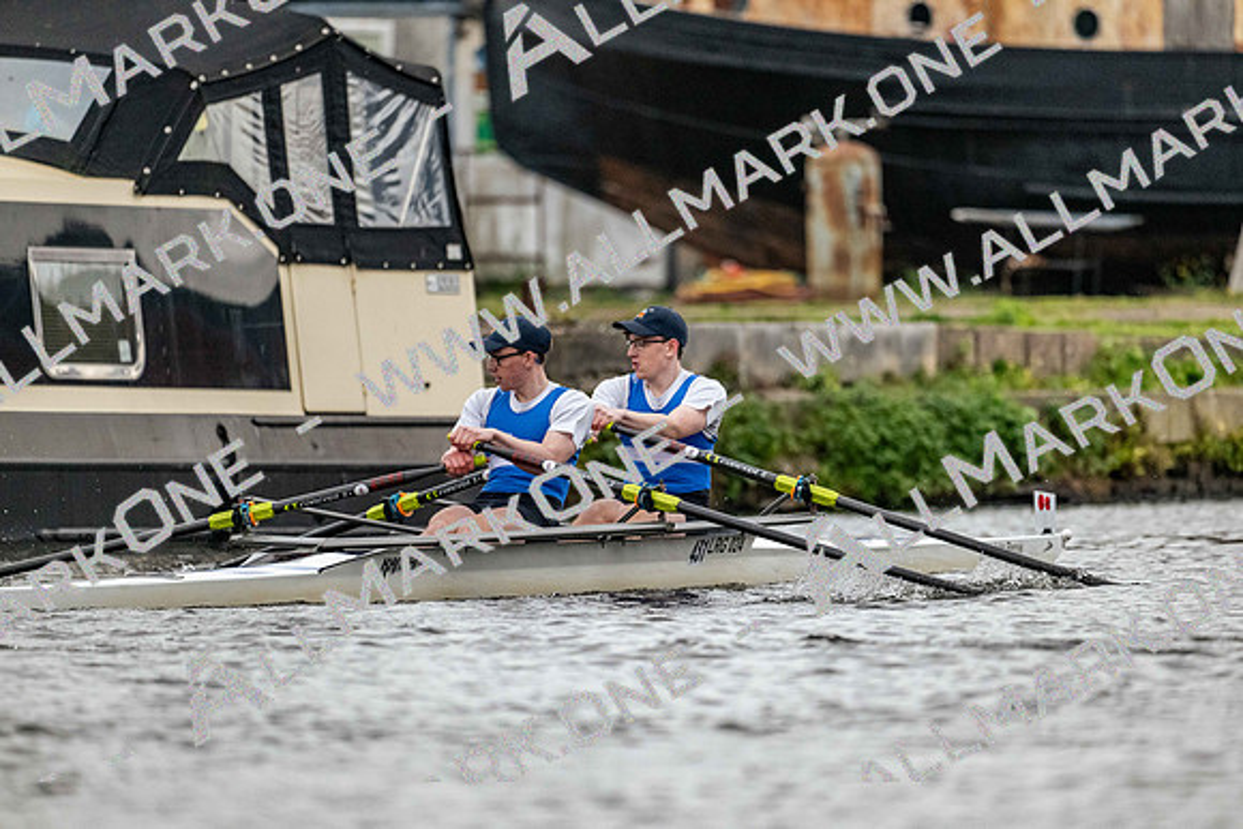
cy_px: 414
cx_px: 622
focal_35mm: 400
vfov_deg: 3.4
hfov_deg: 5.2
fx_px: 13814
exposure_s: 1/2000
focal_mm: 400
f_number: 4.5
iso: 3600
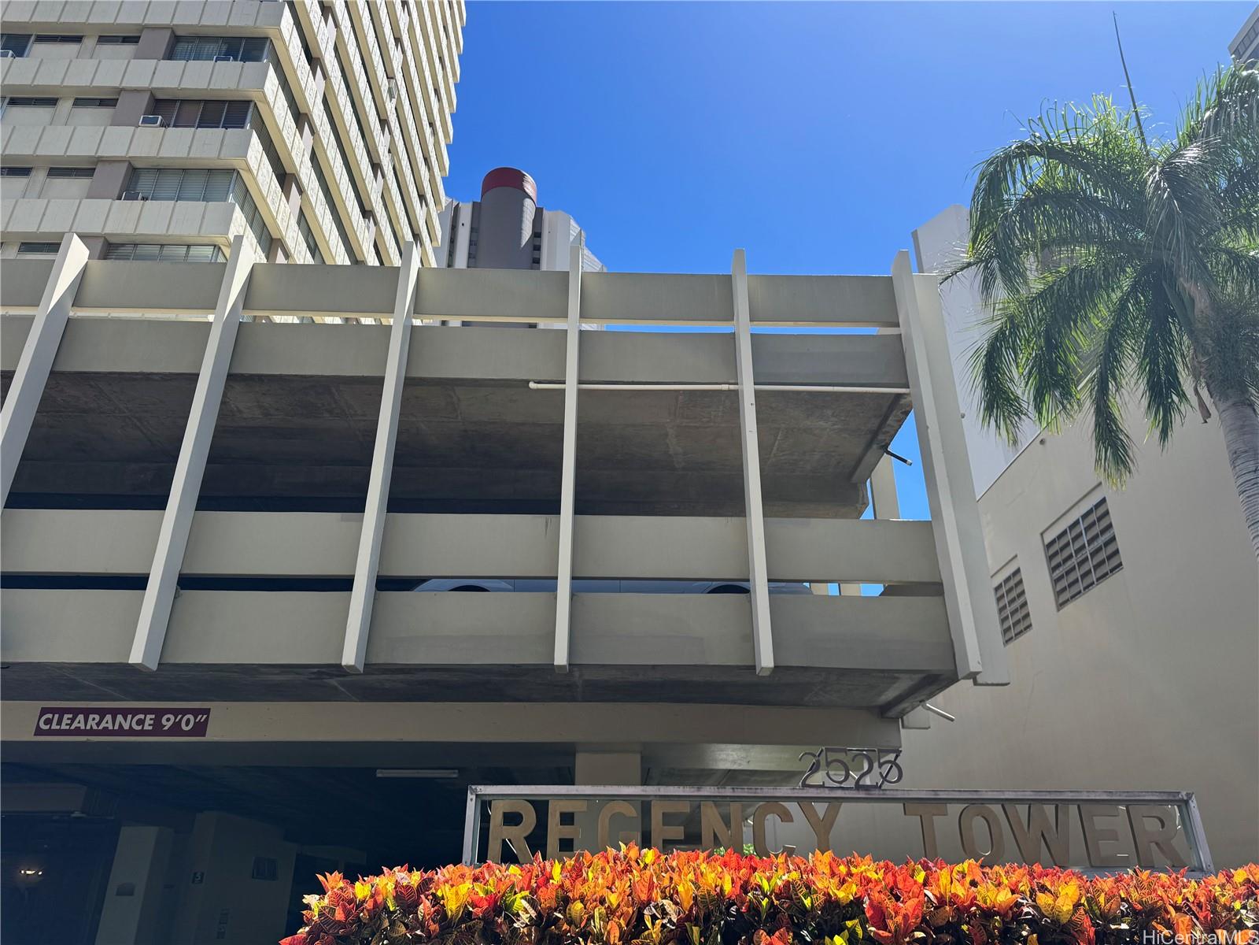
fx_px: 873
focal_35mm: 24
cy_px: 472
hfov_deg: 71.6
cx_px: 630
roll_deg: -0.3
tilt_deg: +22.3
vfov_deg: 56.8
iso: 80
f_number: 1.78
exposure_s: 1/2604
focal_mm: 6.76
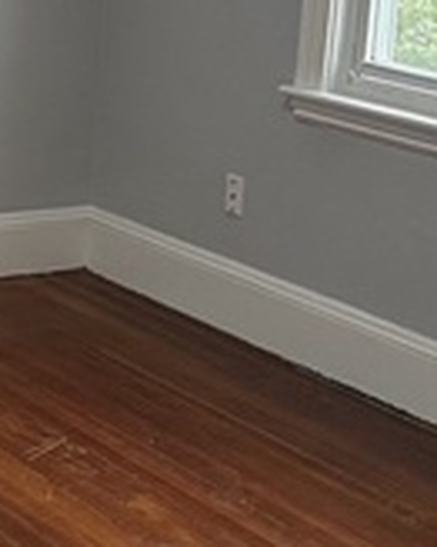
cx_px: -77
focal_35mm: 110
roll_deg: -3.4
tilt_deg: -9.5
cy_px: 43
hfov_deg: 13.6
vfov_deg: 17.2
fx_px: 1780
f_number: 1.78
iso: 160
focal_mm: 6.86
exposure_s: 1/60
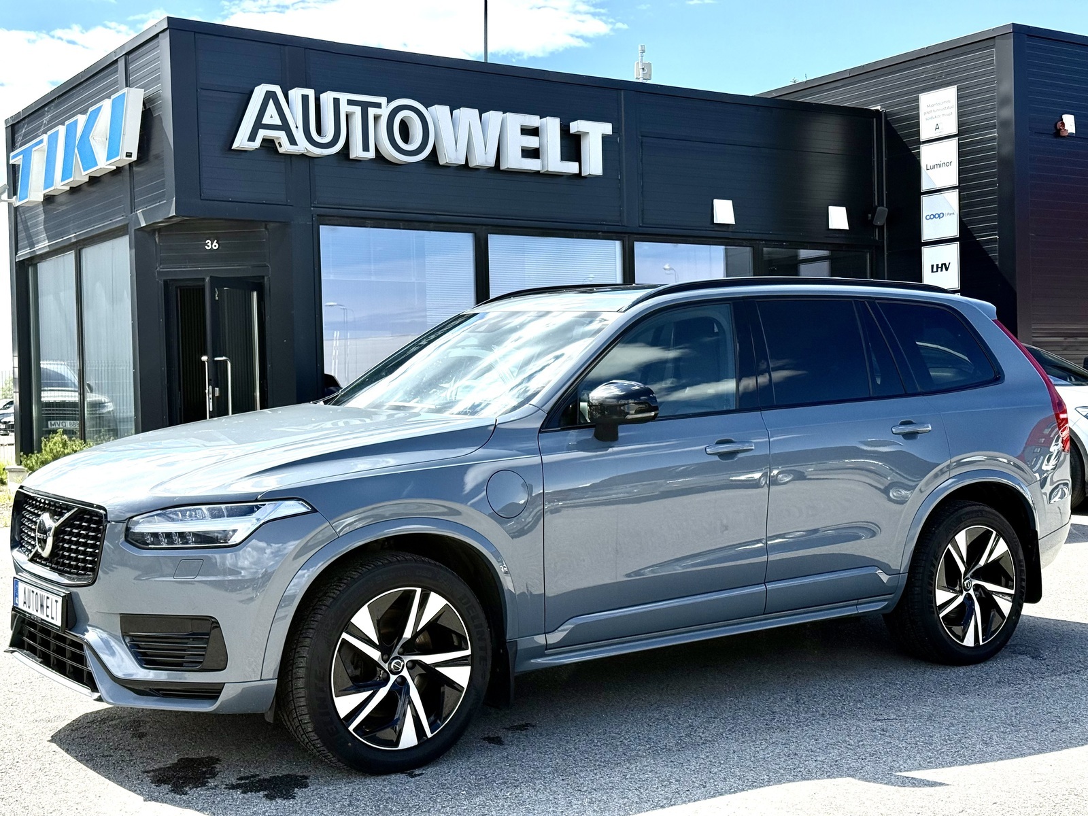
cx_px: 544
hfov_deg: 39.7
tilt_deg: -0.1
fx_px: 1509
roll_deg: +1.1
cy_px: 408
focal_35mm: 48
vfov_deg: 30.3
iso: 100
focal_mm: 6.76
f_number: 1.78
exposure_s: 1/4329
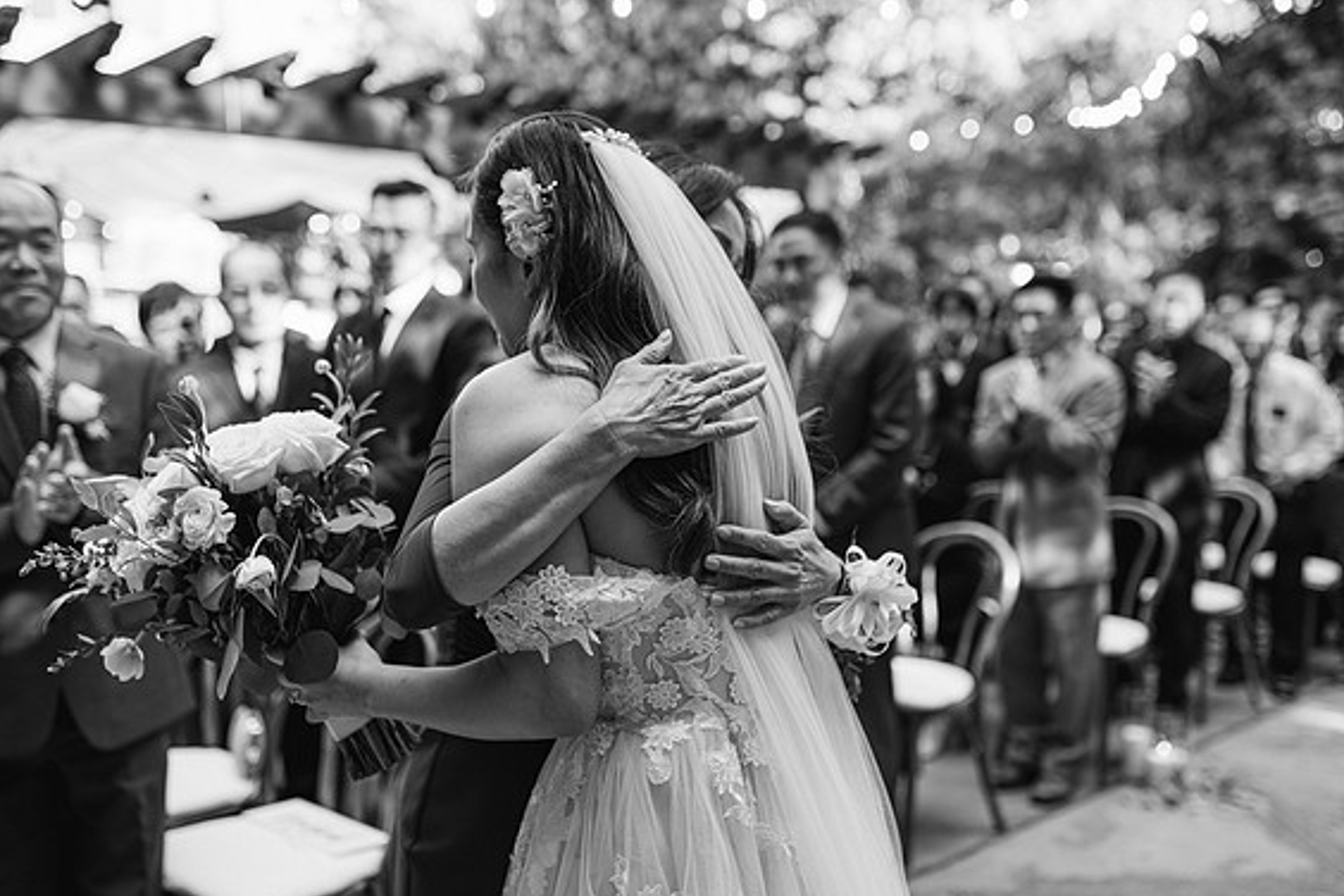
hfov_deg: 53.1
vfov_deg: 36.9
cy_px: 450
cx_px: 670
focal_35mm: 36
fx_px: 1344
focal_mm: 35
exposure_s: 1/500
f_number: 2.2
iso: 100
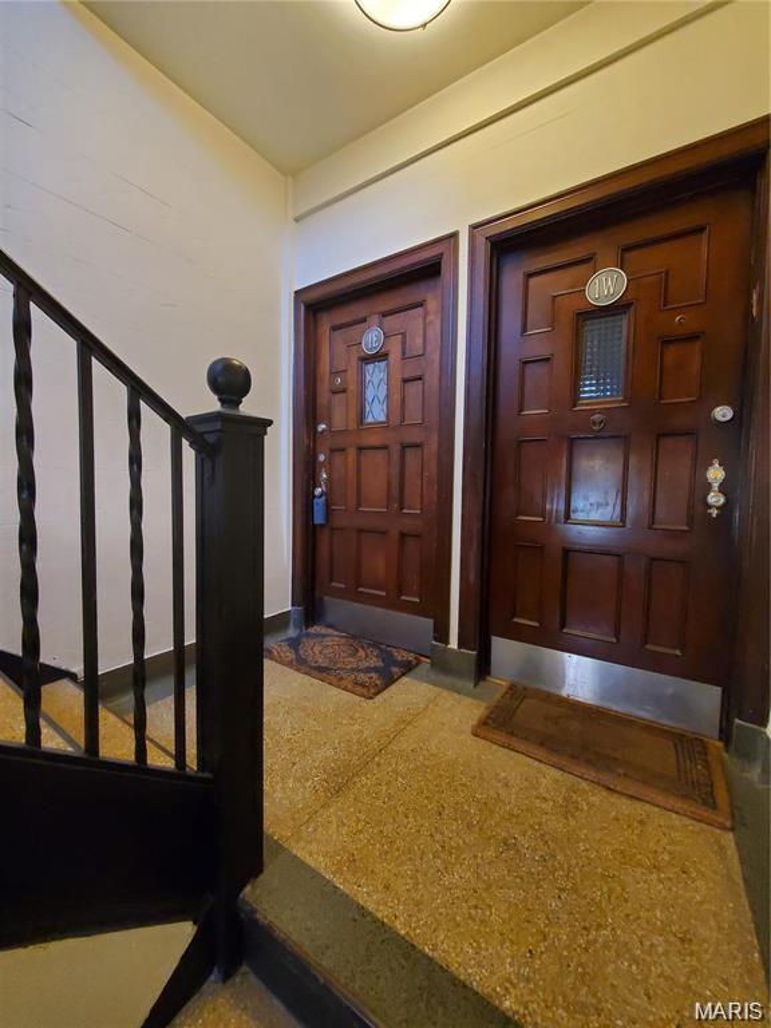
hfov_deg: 89.9
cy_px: 514
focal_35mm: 13
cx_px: 386
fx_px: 386
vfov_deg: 106.2
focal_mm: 1.8
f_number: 2.2
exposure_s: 1/39
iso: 500
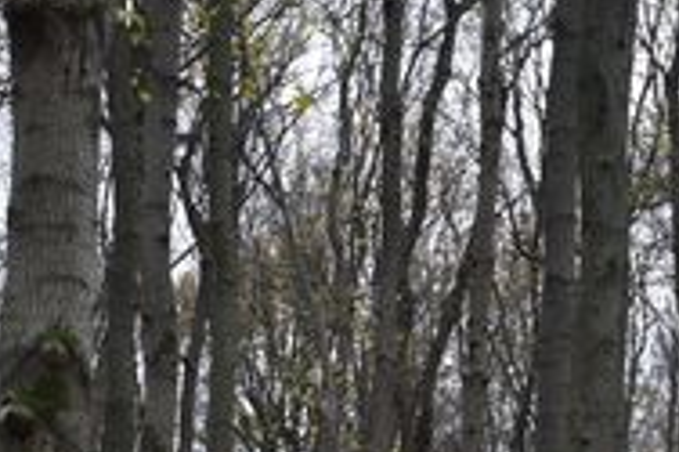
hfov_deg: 15.8
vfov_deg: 9.9
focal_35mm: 130
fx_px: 2450
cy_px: 824
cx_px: 415
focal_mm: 35
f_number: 4
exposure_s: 1/200
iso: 400
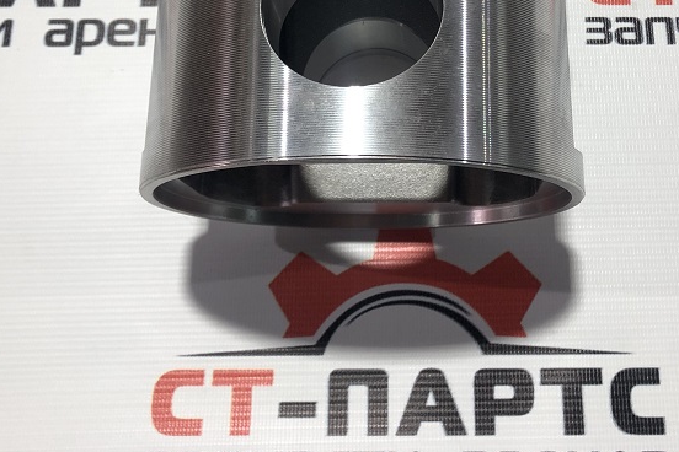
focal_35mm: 54
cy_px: -2
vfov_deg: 23.9
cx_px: 400
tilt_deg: -69.1
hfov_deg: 36.8
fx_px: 1018
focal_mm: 3.99
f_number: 1.8
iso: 25
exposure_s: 1/50
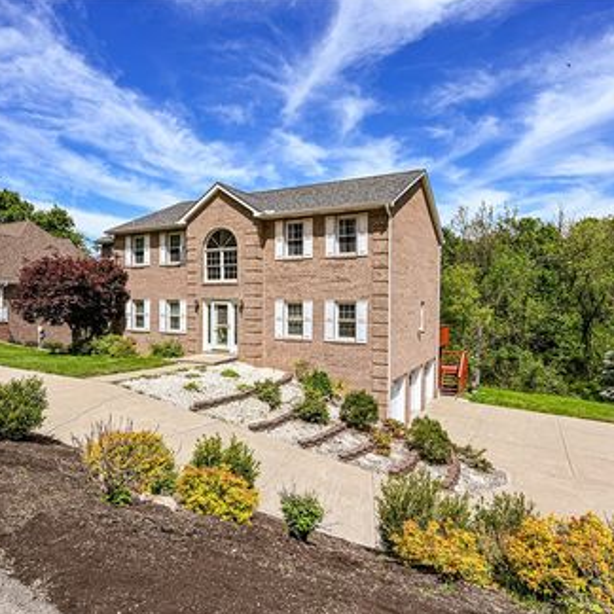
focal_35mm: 22
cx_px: 271
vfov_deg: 70.5
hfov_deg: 70.2
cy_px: 310
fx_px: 435
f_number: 8
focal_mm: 16.5
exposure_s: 1/250
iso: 100
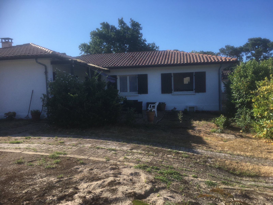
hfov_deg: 61.7
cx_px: 136
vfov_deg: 48.2
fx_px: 229
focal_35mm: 29
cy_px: 102
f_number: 2.2
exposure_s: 1/999
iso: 25
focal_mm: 4.15
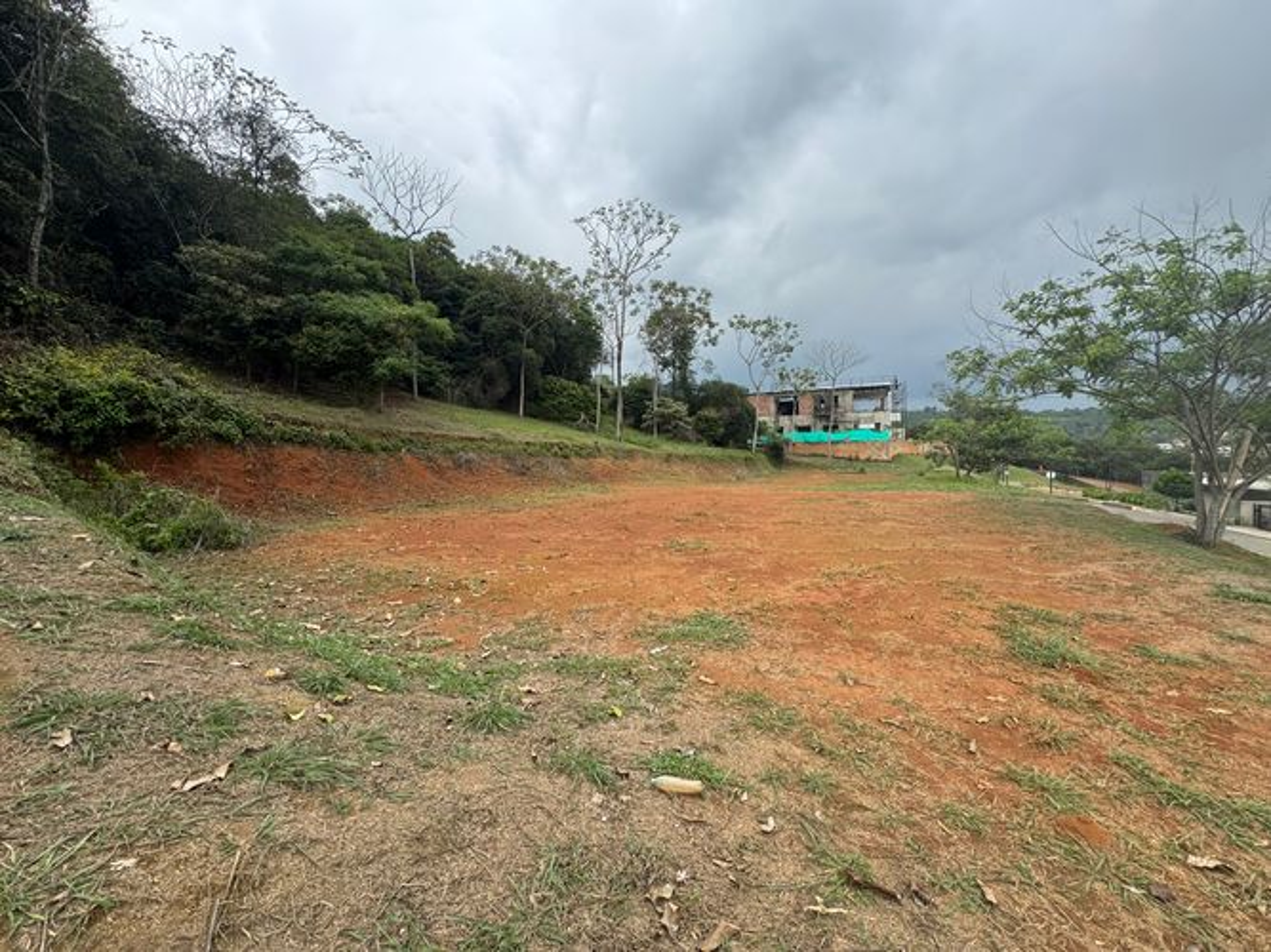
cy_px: 476
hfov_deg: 102.1
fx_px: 514
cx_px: 636
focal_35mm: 14
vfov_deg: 85.7
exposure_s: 1/868
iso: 40
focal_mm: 2.22
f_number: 2.2
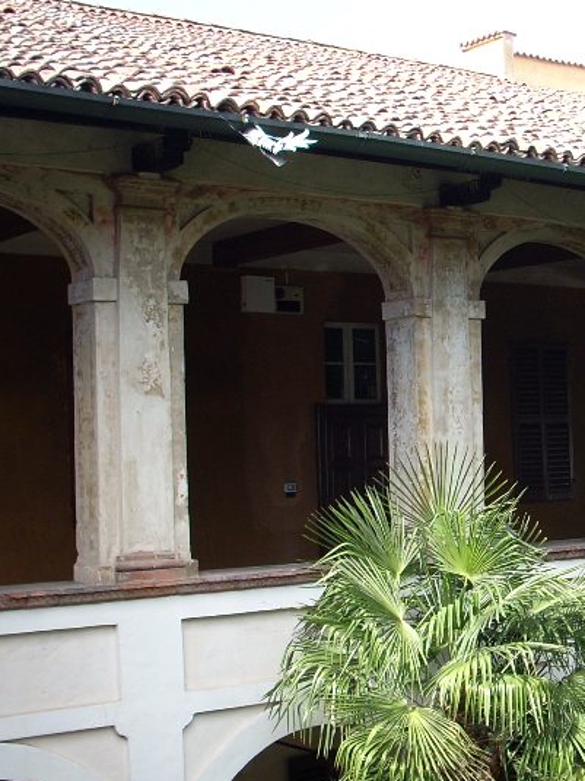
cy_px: 426
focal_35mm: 62
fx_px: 1398
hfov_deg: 23.2
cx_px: 492
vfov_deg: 31.2
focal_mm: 6.2
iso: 64
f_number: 2.8
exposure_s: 1/155
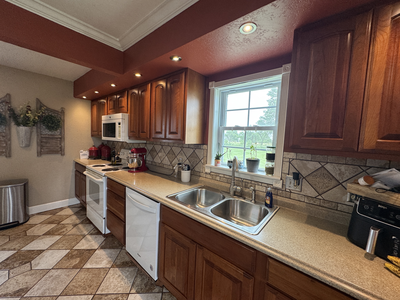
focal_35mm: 14
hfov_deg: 102.1
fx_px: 162
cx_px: 200
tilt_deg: -3.9
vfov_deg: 85.7
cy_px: 150
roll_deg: -2.1
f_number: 2.2
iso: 125
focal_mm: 2.22
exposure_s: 1/120
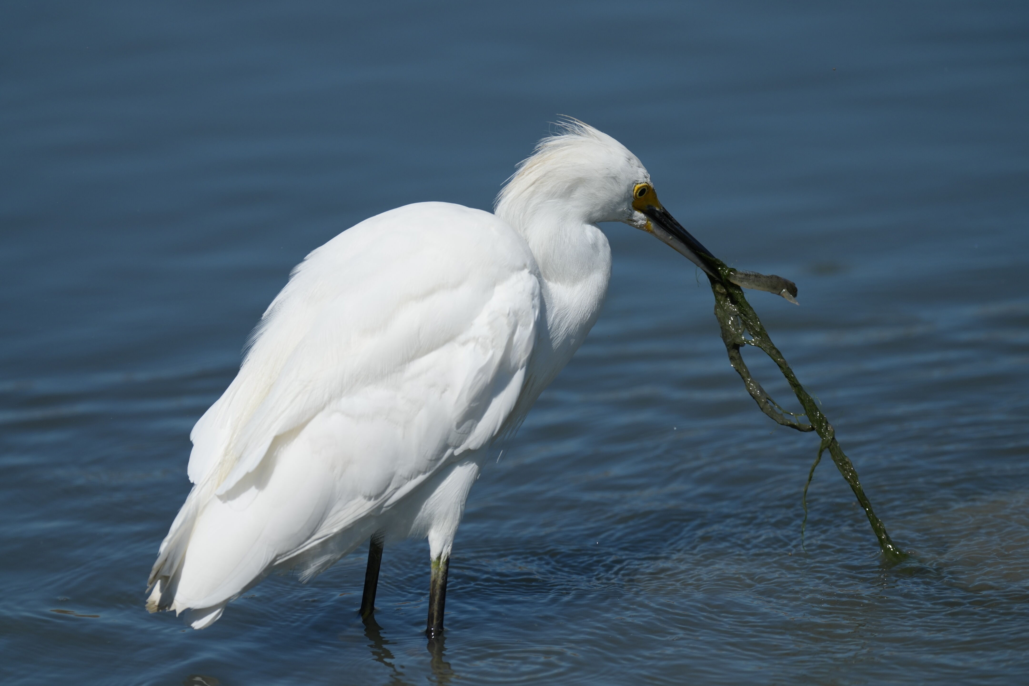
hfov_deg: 3.7
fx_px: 16005
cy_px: 343
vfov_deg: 2.5
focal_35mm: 560
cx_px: 514
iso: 320
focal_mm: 560
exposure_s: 1/2500
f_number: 6.3
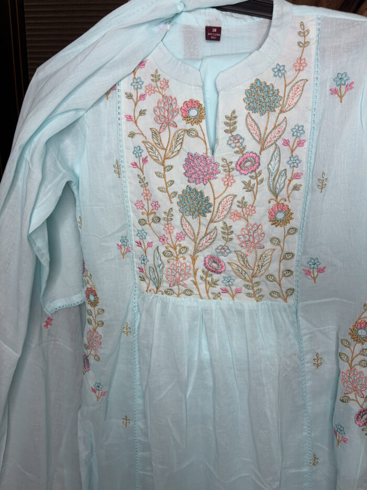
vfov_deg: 67.3
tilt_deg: -16.7
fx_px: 367
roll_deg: -2.0
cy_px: 245
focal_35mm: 26
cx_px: 184
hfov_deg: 53.1
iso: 50
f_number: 1.6
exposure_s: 1/100
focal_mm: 5.96
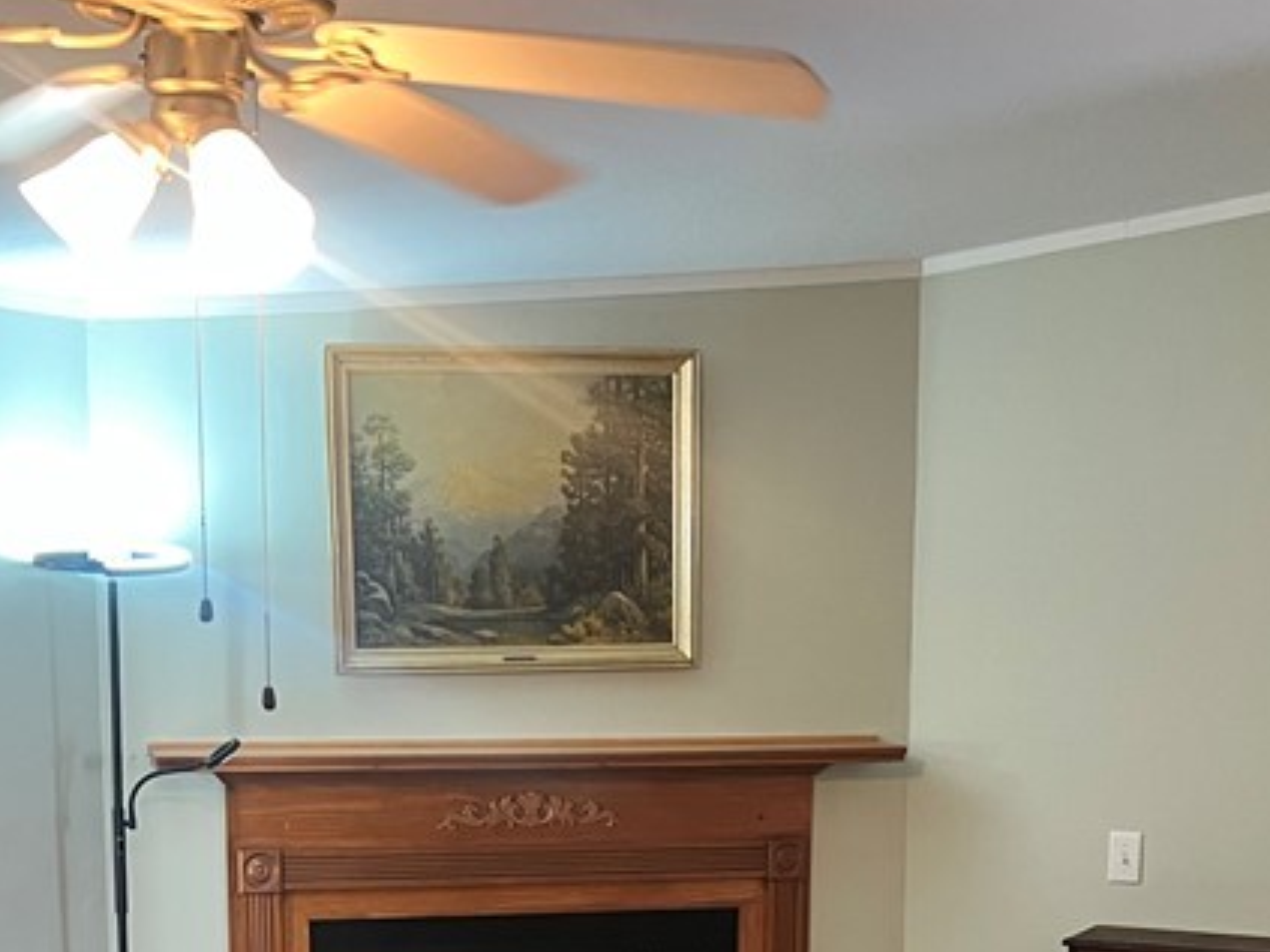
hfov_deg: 30.7
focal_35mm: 63
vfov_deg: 22.4
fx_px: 2311
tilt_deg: -10.2
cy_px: 961
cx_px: 618
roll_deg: -0.5
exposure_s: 1/60
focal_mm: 5.7
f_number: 1.5
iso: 250
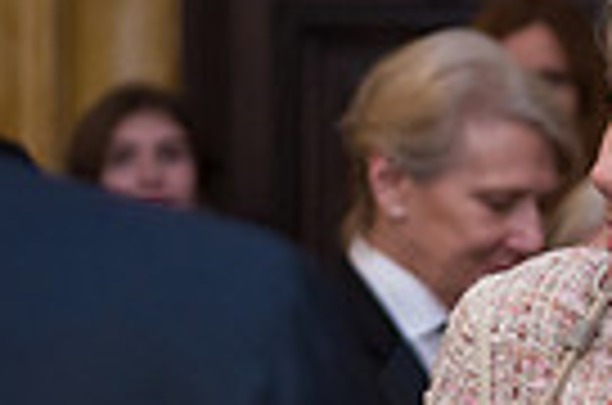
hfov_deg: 6.7
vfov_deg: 4.5
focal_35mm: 306
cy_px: 412
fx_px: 5190
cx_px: 749
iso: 1600
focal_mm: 70
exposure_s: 1/200
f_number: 3.2
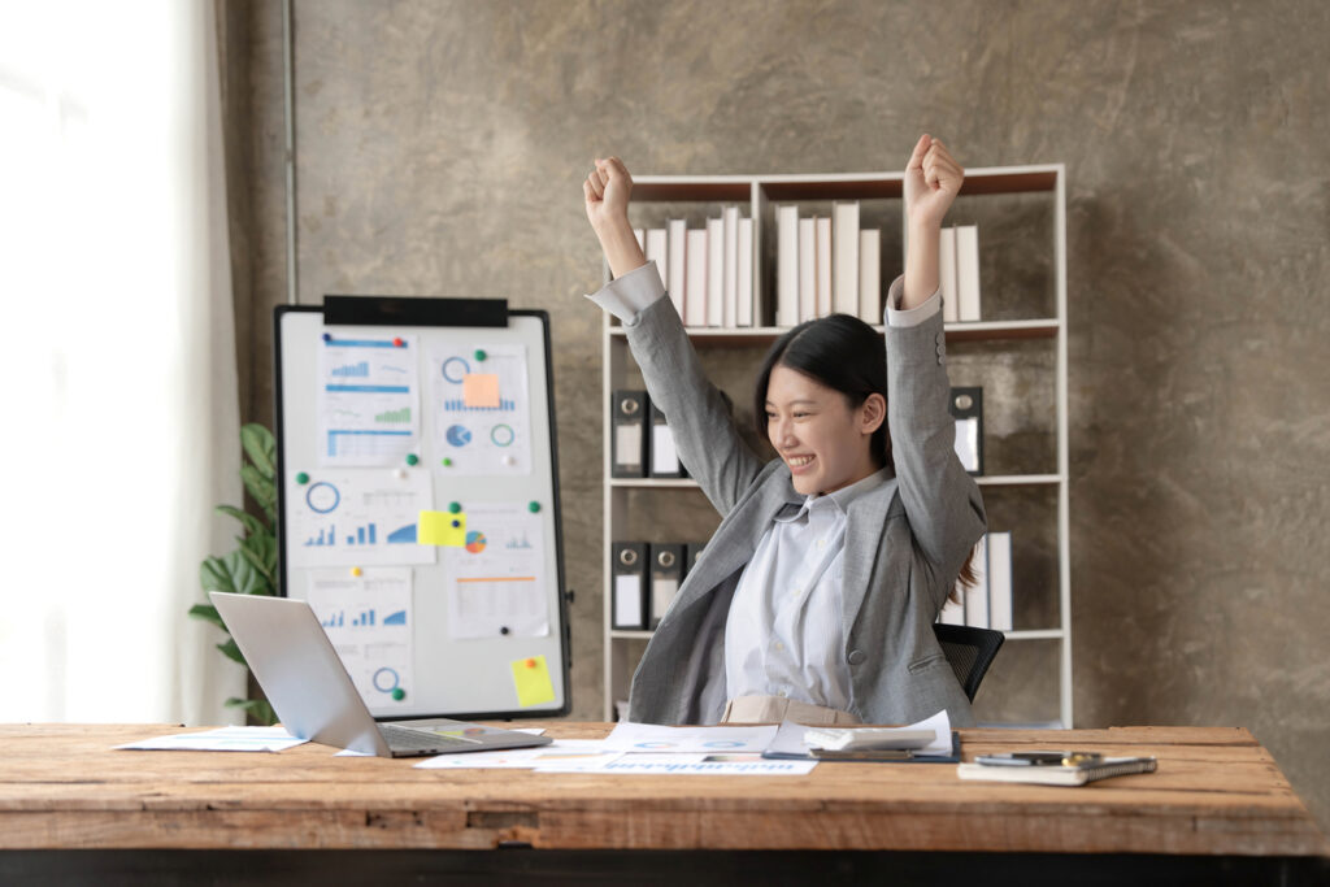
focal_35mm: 53
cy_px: 444
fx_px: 1958
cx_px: 665
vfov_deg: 25.5
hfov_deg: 37.5
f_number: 2.8
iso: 200
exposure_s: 1/250
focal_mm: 53
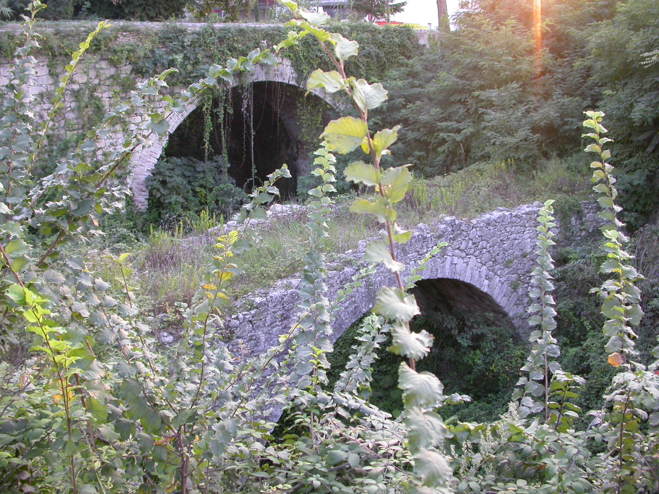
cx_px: 330
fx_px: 723
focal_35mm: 38
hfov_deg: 49.0
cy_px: 247
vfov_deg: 37.7
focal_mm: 7.85
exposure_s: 1/55.1
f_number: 3
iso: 100
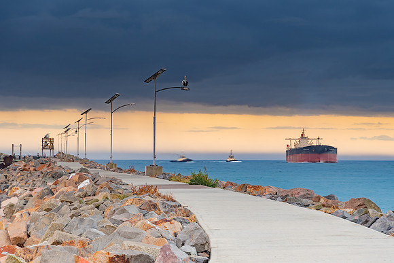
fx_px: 1416
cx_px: 210
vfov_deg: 10.6
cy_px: 140
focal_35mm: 129
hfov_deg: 15.8
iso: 100
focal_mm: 80
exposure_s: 1/1.25
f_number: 5.6
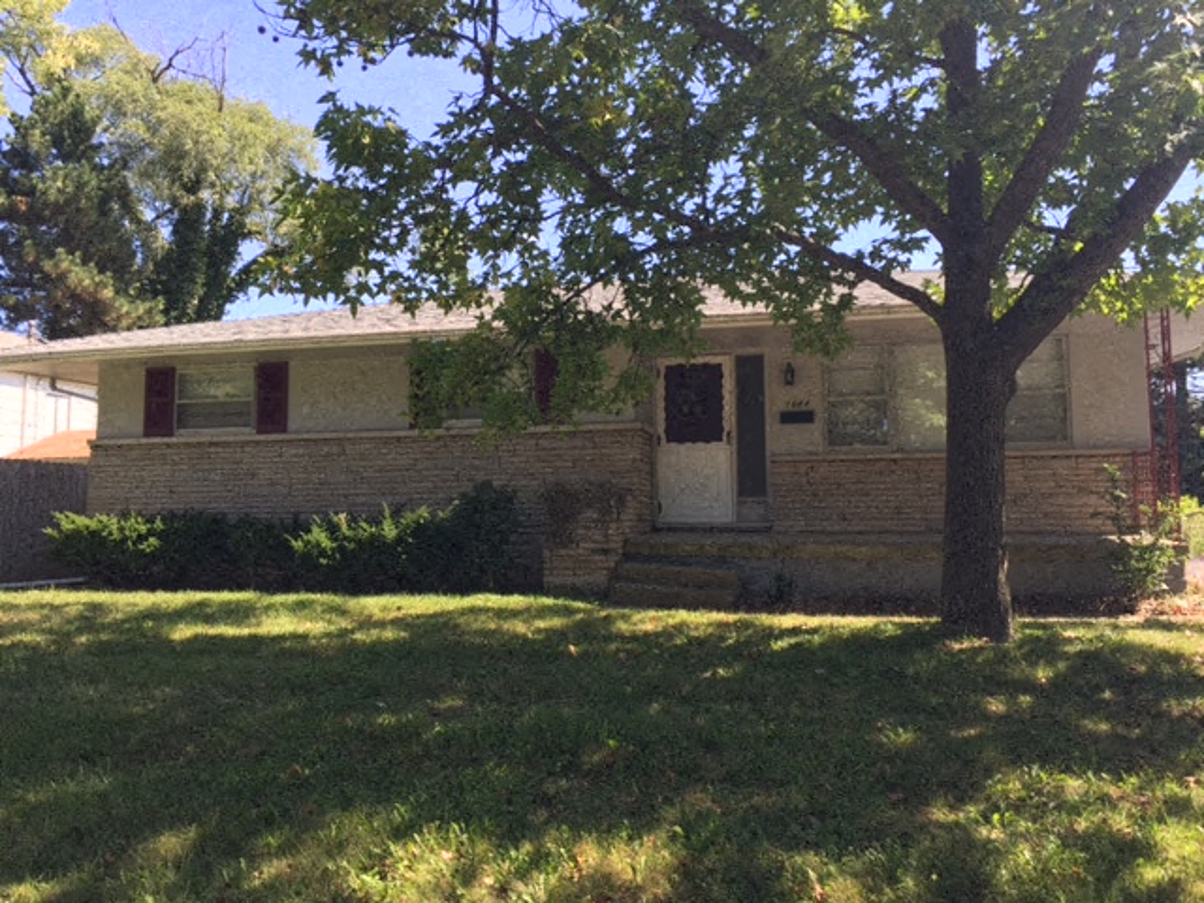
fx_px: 1009
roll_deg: -1.0
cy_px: 452
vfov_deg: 48.2
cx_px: 602
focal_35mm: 29
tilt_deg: +3.8
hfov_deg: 61.7
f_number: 2.2
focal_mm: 4.15
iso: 32
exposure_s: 1/444
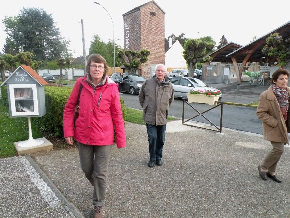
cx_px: 145
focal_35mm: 27
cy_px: 109
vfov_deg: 51.4
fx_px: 226
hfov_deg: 65.3
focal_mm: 4.7
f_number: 4.5
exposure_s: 1/125
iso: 400
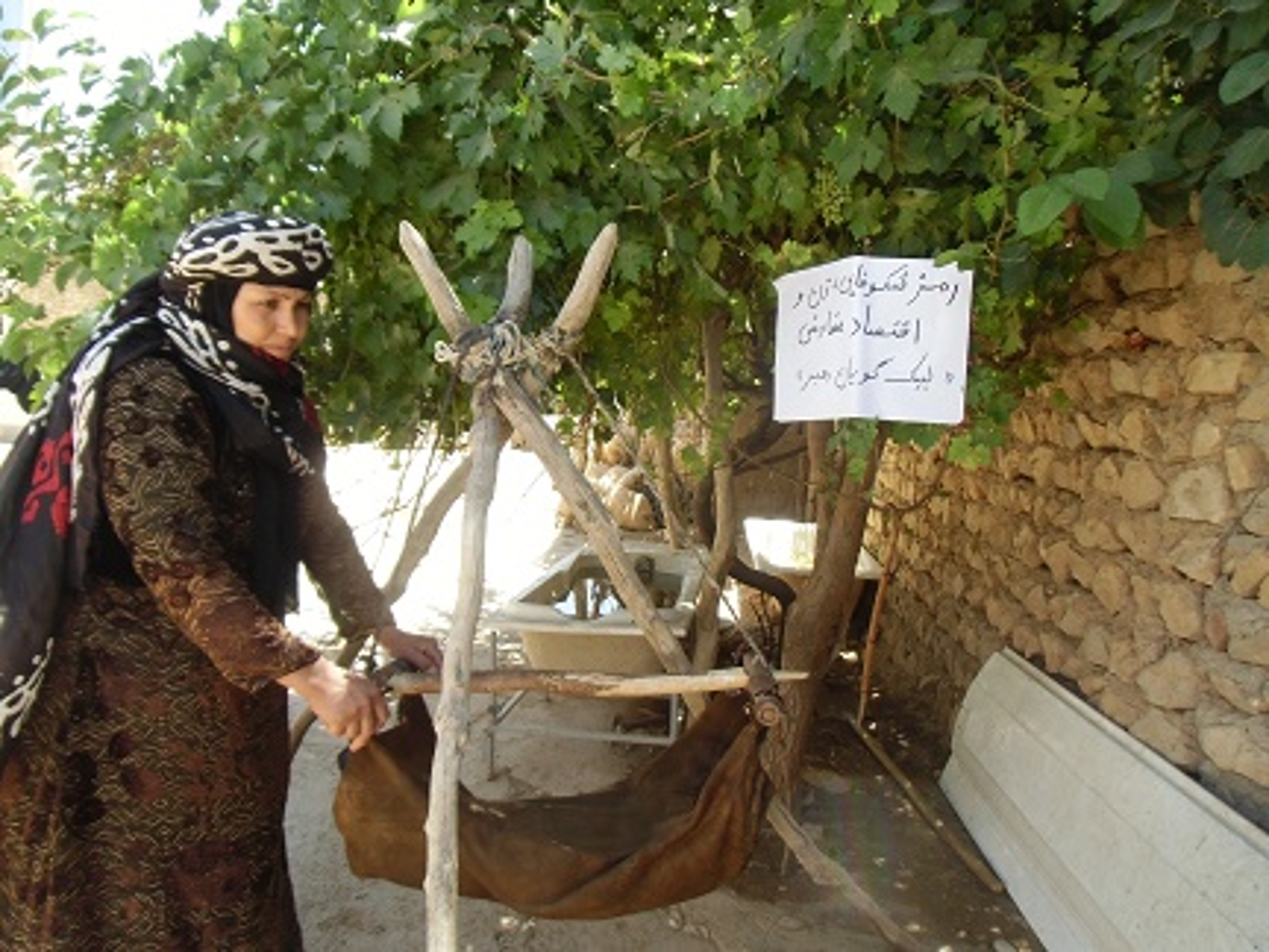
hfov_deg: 71.6
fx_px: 880
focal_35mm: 24
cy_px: 476
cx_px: 634
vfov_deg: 56.8
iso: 64
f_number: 3
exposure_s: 1/125
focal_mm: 4.24
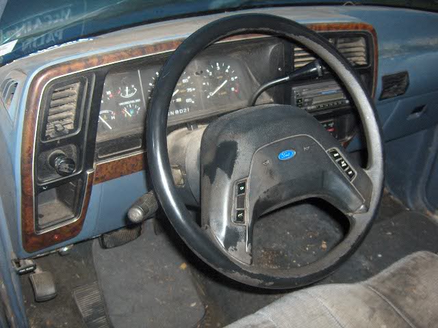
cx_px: 219
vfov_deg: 36.8
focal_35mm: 39
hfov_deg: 47.9
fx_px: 493
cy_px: 164
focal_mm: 8
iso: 100
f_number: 2.8
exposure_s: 1/60
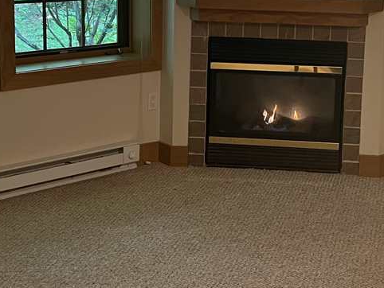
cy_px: 35
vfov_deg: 20.9
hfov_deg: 28.1
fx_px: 766
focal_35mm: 69
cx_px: 232
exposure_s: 1/60
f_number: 1.5
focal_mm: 5.7
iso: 250
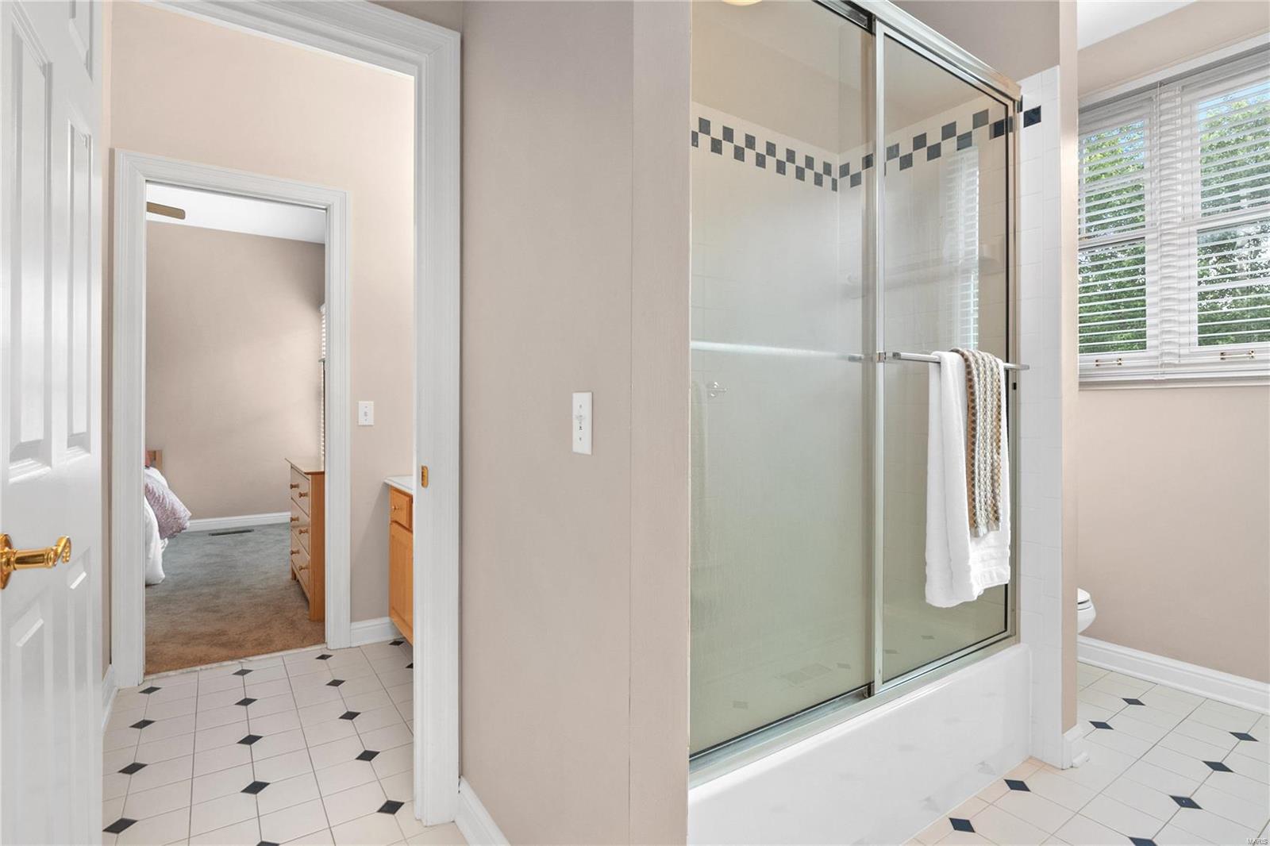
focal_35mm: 18
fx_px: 635
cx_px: 635
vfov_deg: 67.4
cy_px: 423
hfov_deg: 90.0
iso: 400
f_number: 8
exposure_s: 1/8
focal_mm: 9
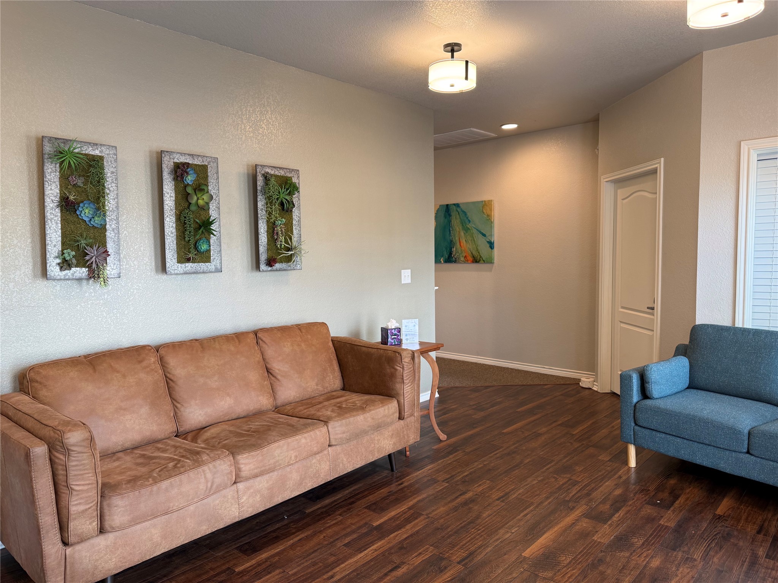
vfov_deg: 56.8
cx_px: 389
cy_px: 292
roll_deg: +0.8
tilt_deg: -3.2
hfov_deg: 71.6
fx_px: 539
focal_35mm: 24
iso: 125
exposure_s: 1/60
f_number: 1.78
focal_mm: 6.76
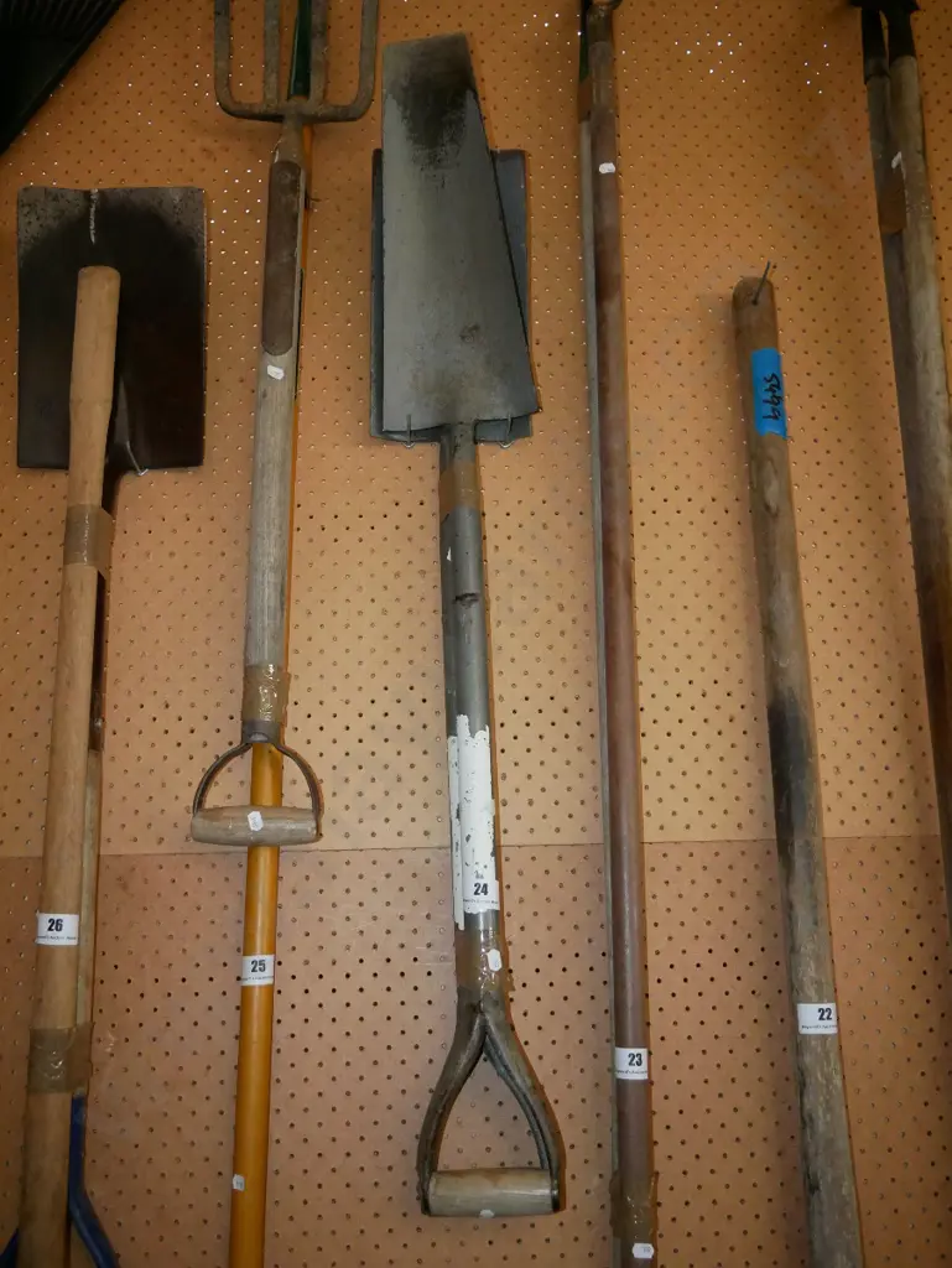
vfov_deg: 53.9
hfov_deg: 41.8
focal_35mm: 34
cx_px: 476
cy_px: 634
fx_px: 1246
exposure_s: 1/60
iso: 3200
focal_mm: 17
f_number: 3.8
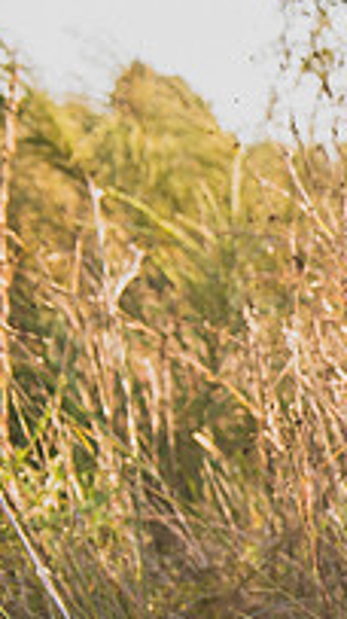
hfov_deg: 9.7
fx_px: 1769
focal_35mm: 108
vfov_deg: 19.5
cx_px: 868
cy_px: 556
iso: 200
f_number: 4
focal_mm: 36
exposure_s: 1/200
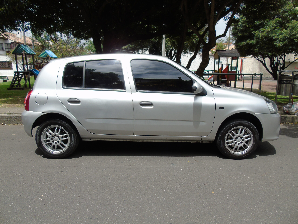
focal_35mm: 25
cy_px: 112
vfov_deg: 54.9
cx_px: 149
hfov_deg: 69.4
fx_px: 215
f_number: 3.4
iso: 80
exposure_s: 1/640
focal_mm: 4.4
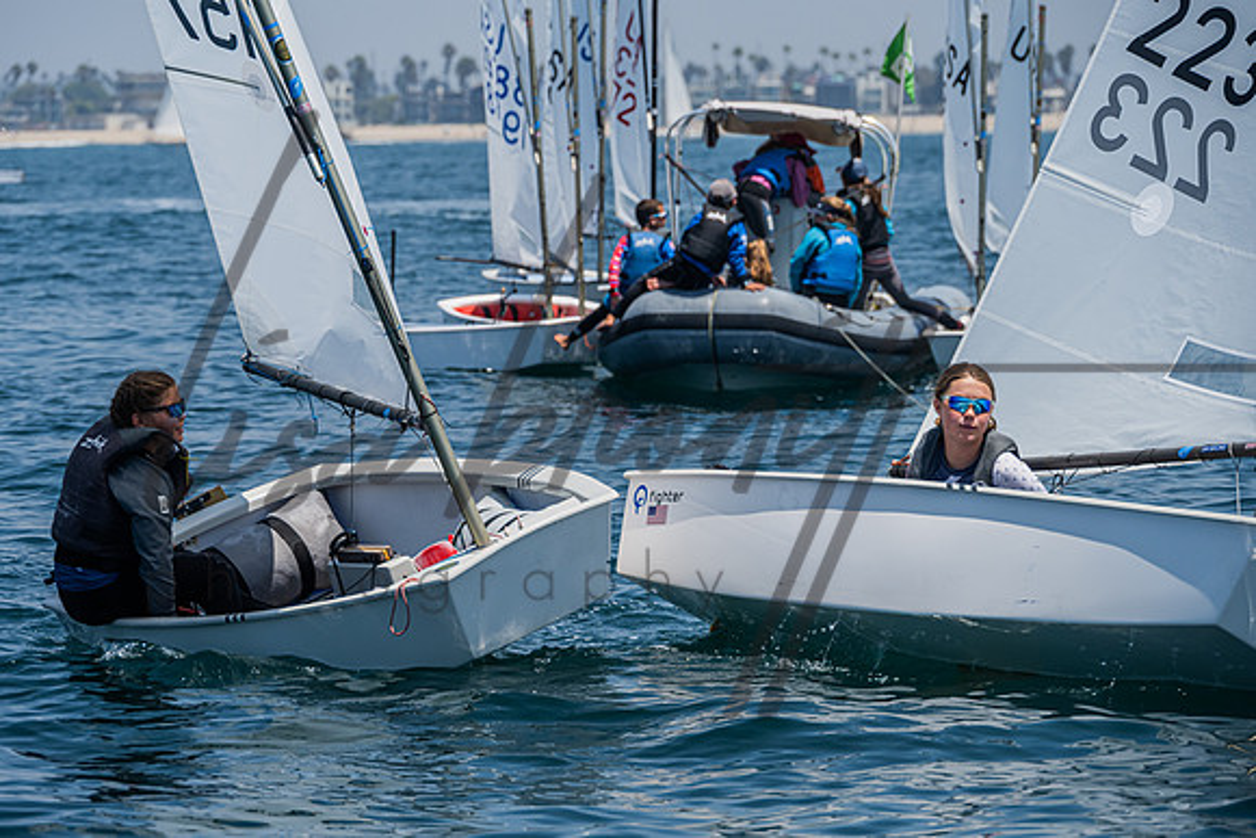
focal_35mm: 232
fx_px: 8081
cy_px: 419
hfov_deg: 8.9
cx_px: 558
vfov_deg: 5.9
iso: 320
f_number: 8
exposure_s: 1/1250
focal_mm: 200
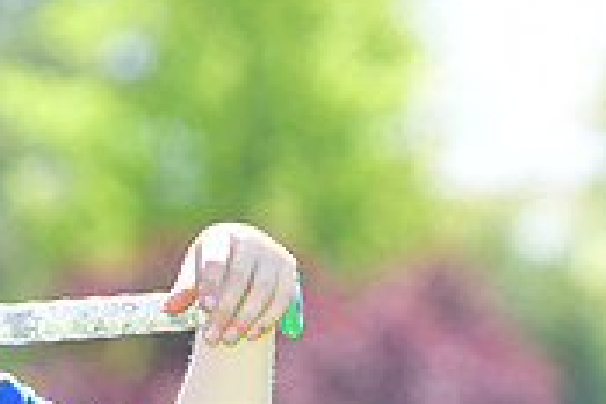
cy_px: 458
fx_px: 10116
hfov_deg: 3.4
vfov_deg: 2.3
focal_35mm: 601
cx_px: -254
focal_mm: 120
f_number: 4.5
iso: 400
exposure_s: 1/1000
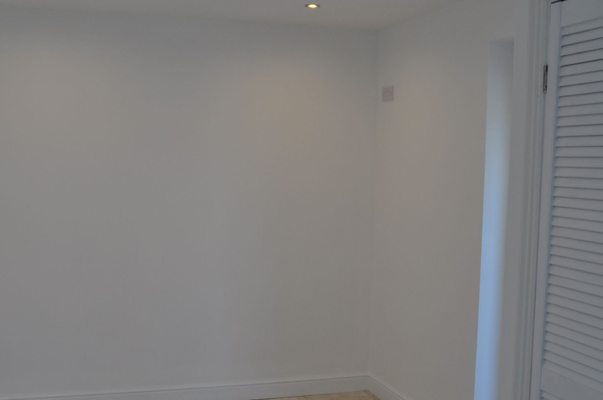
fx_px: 836
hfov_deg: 39.6
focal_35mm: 50
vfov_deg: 26.8
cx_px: 263
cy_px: 261
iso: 400
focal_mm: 24
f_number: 5
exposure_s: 1/100
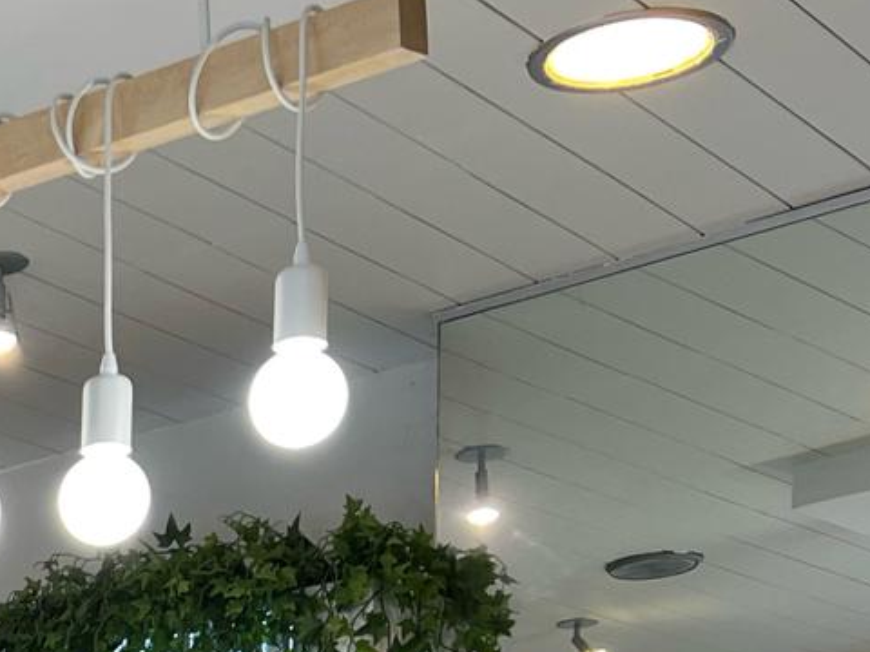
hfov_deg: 17.1
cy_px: 1286
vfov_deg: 12.6
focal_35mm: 104
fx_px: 2614
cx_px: -426
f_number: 1.5
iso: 80
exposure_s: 1/100
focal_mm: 5.7
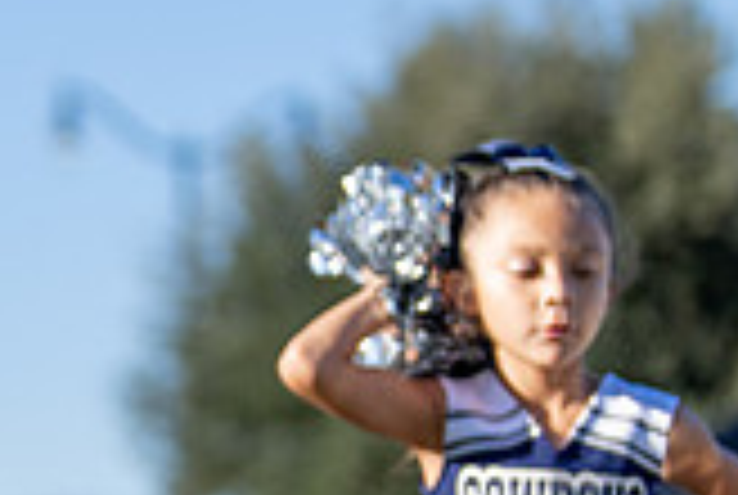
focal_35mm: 247
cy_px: 663
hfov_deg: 8.1
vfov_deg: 5.5
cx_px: -529
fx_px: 5073
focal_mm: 50
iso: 100
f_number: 1.2
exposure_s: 1/6400
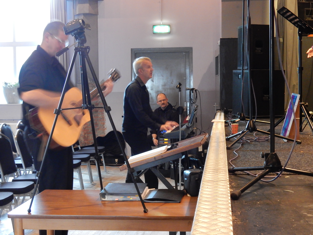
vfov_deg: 24.4
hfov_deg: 32.2
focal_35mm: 60
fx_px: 543
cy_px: 118
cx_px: 156
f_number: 4.5
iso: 800
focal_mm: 10.7
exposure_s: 1/5
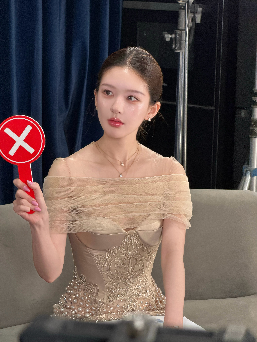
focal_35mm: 26
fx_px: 257
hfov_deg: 53.1
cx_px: 128
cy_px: 171
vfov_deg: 67.3
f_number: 1.5
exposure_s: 1/60
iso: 125
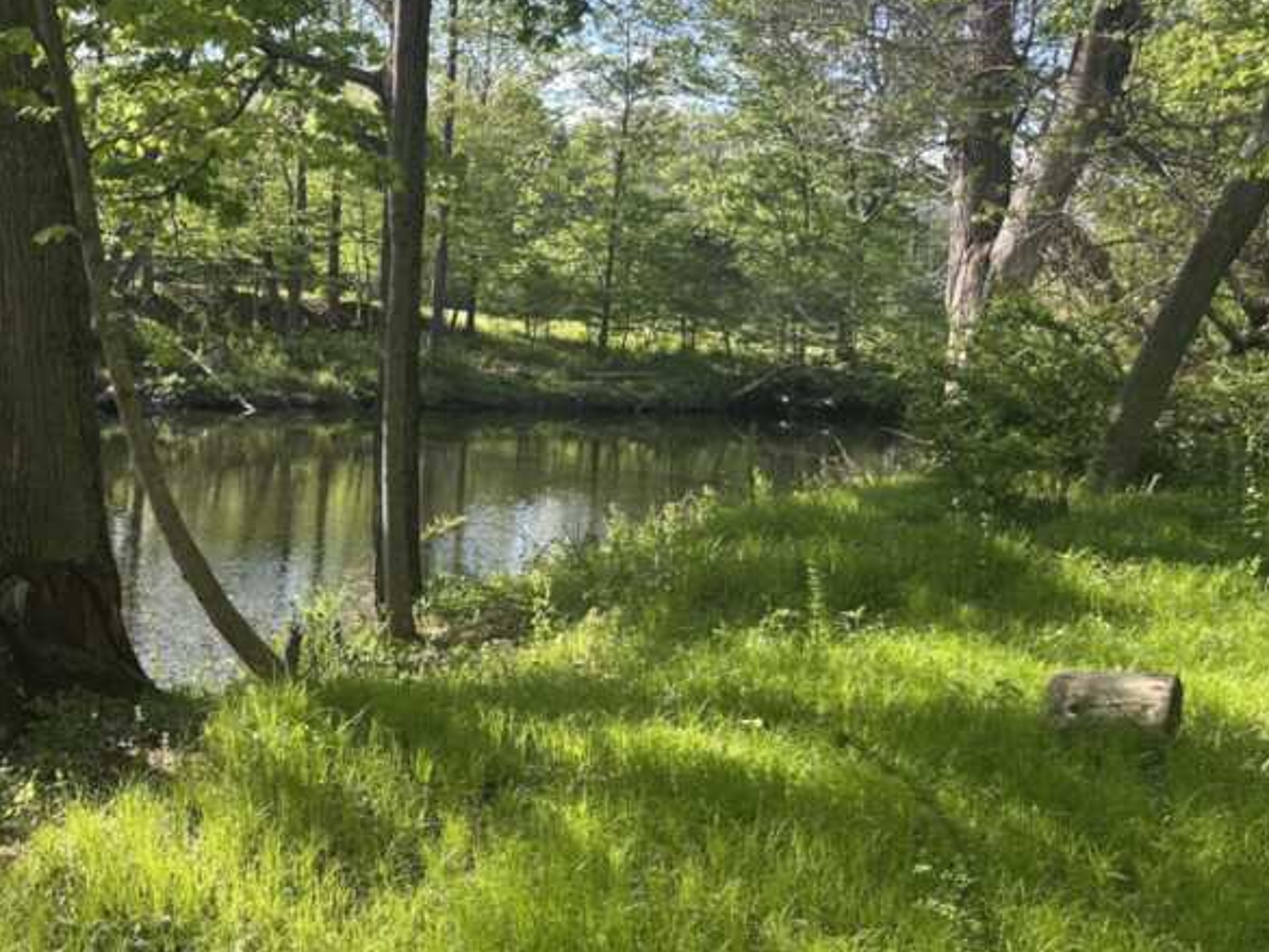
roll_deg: -2.7
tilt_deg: -5.0
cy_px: 436
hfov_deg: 42.6
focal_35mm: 42
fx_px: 1540
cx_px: 239
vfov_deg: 34.3
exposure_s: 1/810
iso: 80
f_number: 1.78
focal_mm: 6.86
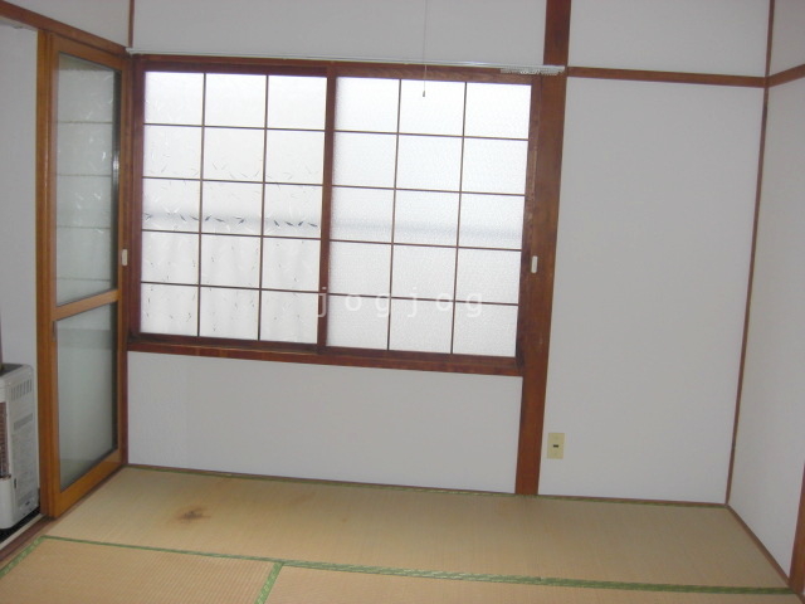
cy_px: 302
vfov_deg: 37.7
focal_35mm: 38
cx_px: 402
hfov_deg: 49.0
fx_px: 884
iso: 200
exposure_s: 1/125
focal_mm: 7.9
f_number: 2.8
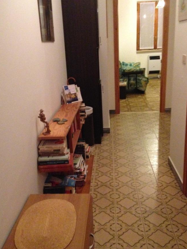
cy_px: 124
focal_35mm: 39
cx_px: 90
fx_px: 281
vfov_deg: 47.9
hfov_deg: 36.8
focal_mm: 4.12
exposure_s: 1/15
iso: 800
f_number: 2.4
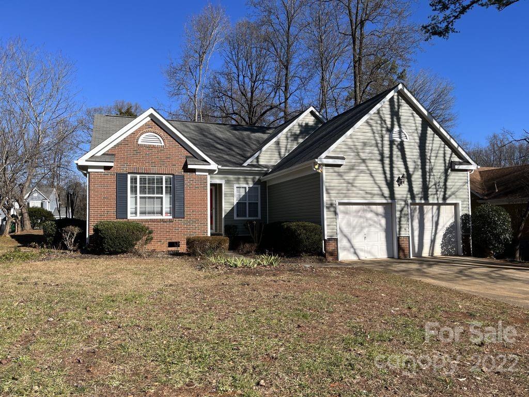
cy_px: 198
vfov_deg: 53.1
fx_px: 397
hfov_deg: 67.3
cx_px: 264
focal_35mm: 26
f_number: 1.6
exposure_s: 1/3135
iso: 50
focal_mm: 5.1
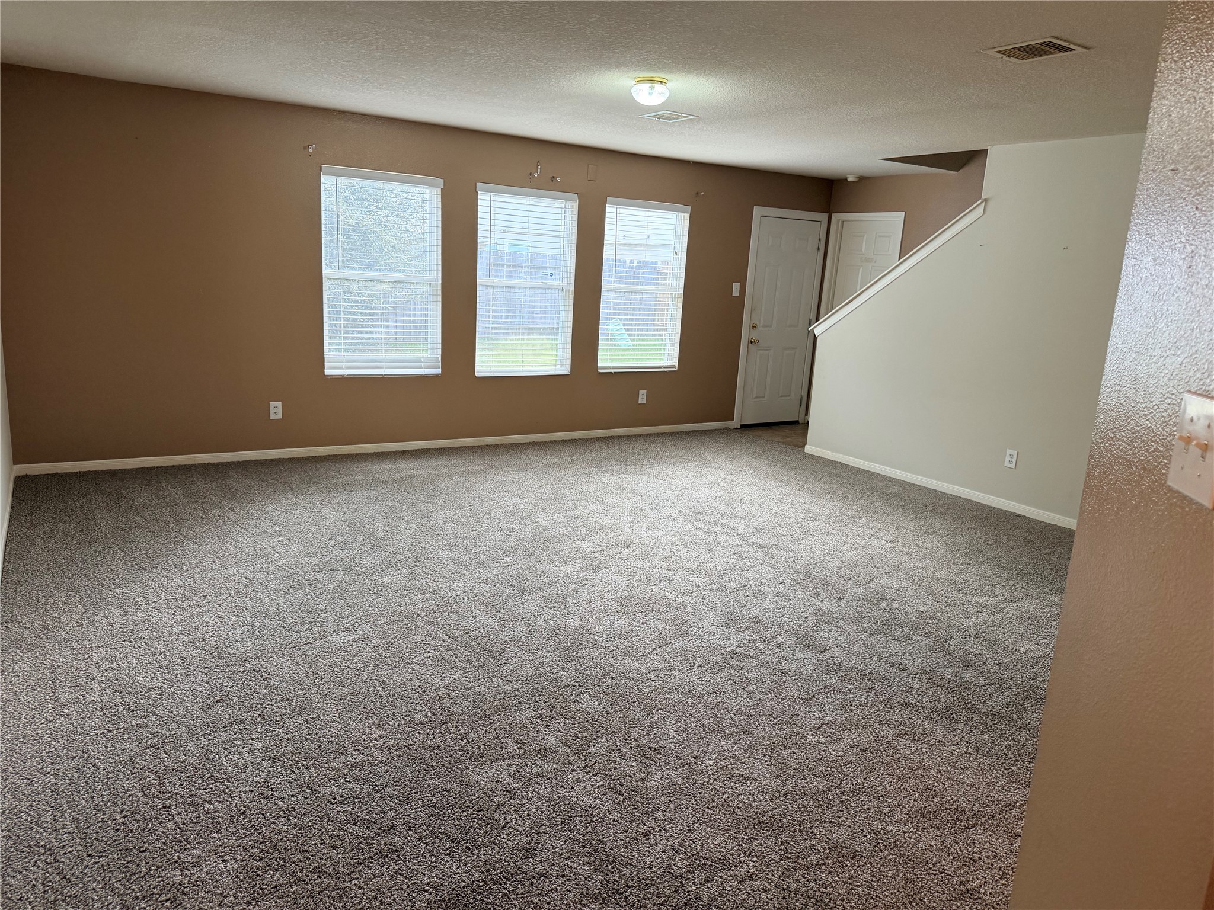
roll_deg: -3.0
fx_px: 842
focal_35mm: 24
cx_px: 607
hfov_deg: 71.6
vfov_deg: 56.8
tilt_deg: -12.6
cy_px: 455
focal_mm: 6.76
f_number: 1.78
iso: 320
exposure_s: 1/120
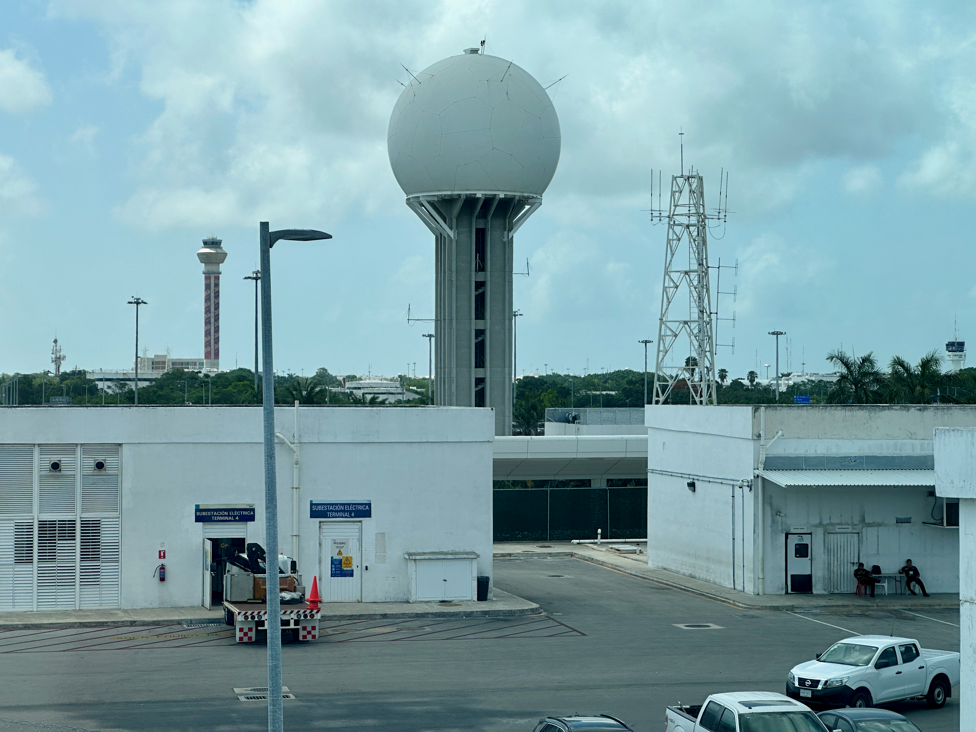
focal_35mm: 77
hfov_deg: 25.3
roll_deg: +0.1
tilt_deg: -0.5
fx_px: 2171
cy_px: 366
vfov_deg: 19.1
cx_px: 488
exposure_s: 1/513
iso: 32
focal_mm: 9
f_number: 2.8
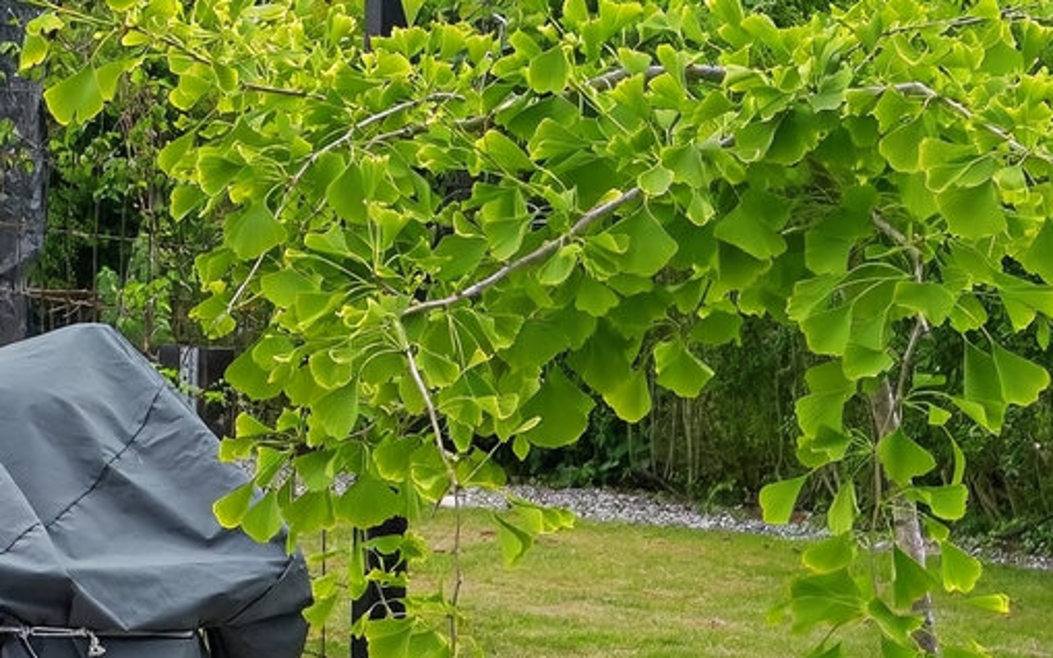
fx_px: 4562
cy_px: 511
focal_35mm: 159
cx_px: 296
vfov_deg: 8.2
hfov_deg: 13.1
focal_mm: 31
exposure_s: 1/320
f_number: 8
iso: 400
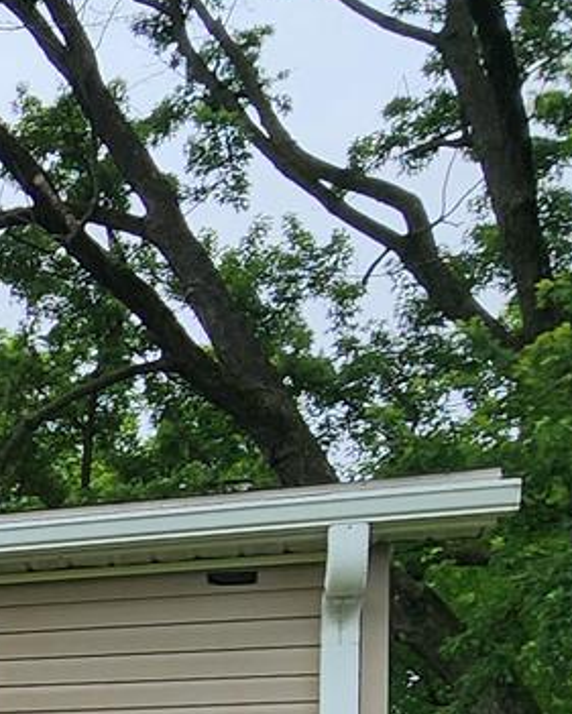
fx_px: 1565
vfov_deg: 23.0
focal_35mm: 74
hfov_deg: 13.9
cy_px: 913
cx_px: -831
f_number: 2.2
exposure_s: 1/1399
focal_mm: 2.2
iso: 50
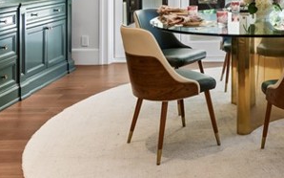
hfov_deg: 34.3
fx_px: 433
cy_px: -28
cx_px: 254
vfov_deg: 21.6
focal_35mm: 56
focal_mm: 16
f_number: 6.3
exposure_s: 1/10
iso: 100
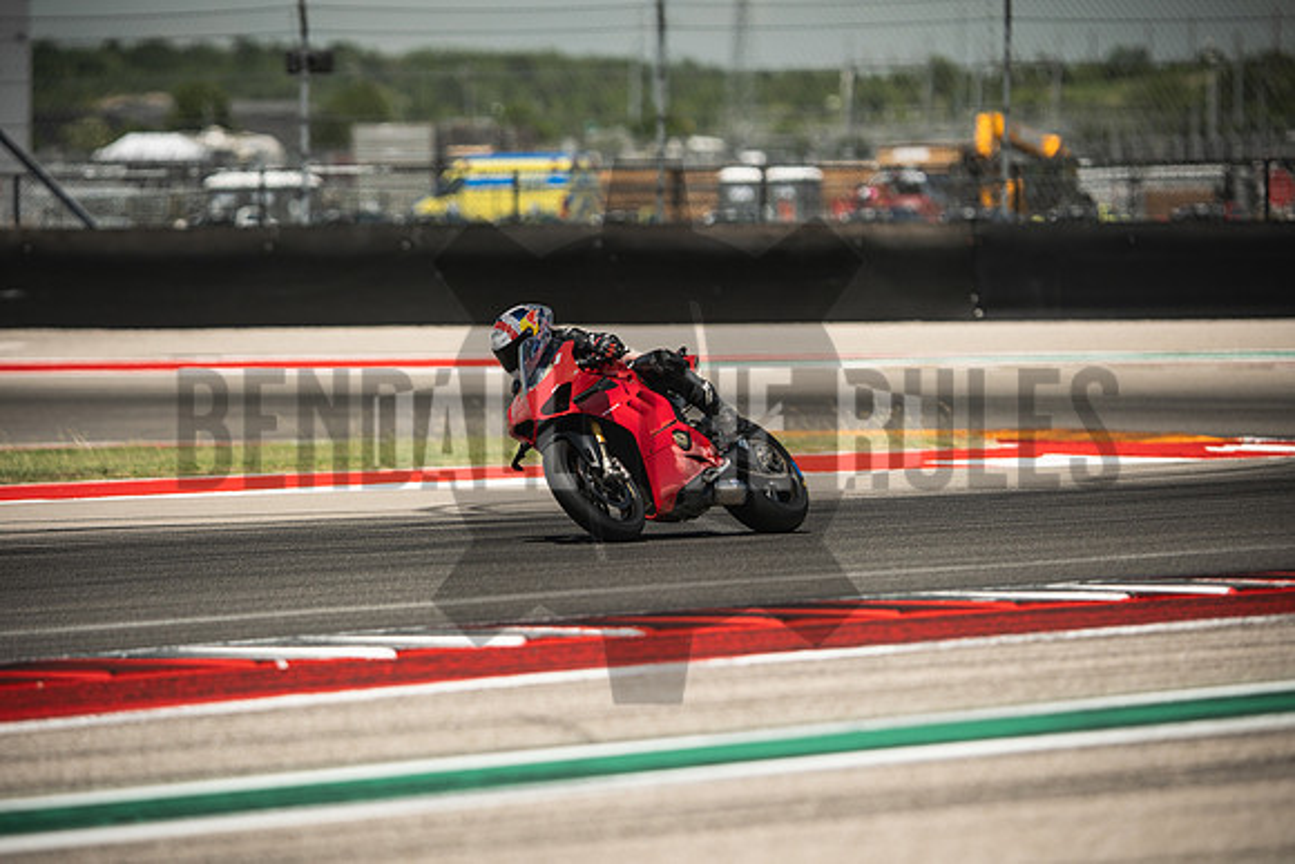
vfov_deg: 4.6
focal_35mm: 300
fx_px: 10794
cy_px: 432
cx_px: 648
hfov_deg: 6.9
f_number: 2.5
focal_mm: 200
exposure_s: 1/2000
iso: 160
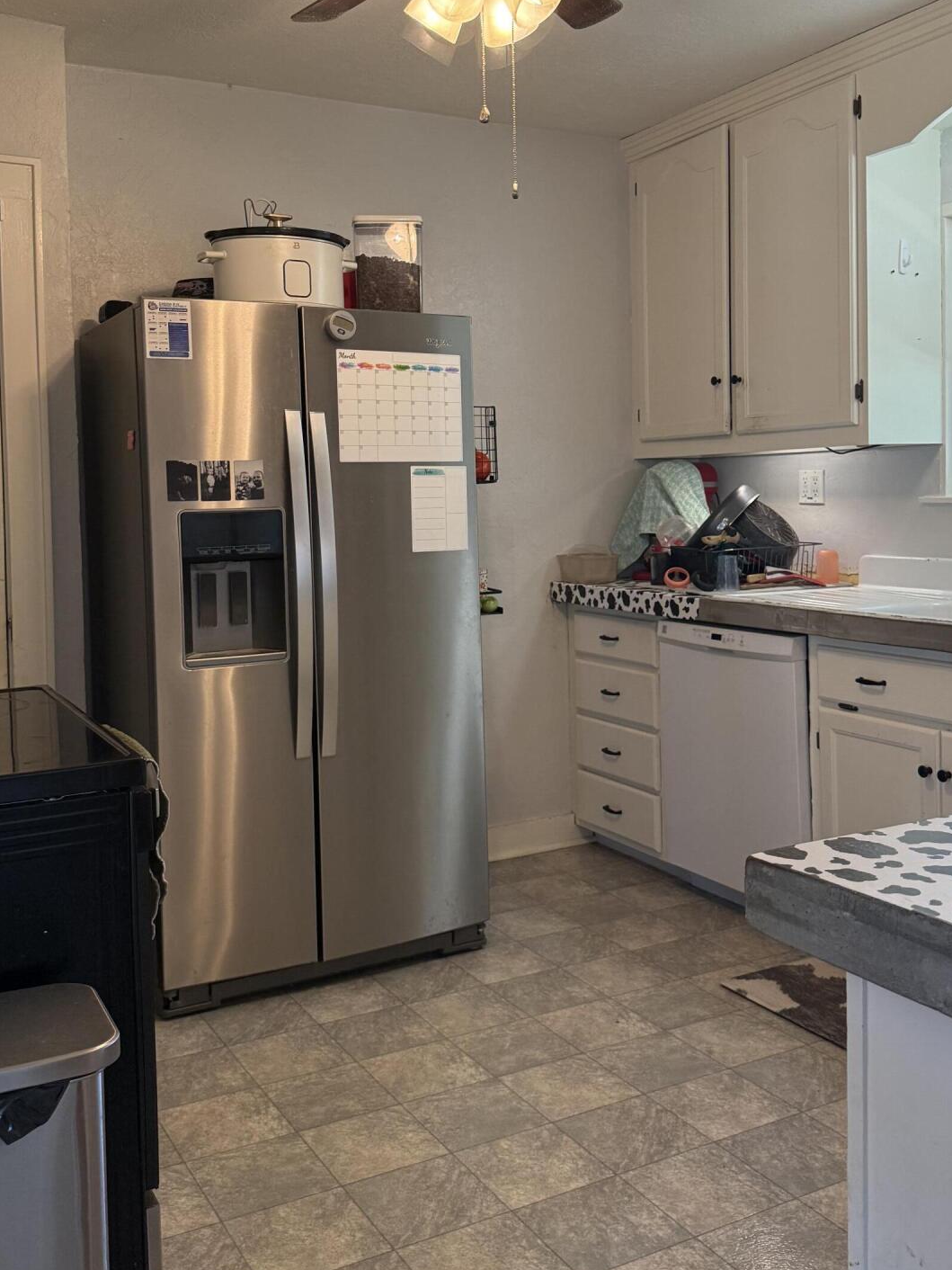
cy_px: 523
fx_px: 1247
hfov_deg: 41.8
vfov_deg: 53.7
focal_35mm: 34
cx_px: 486
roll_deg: +0.9
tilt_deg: -1.3
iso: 250
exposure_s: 1/120
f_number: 1.78
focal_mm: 6.76
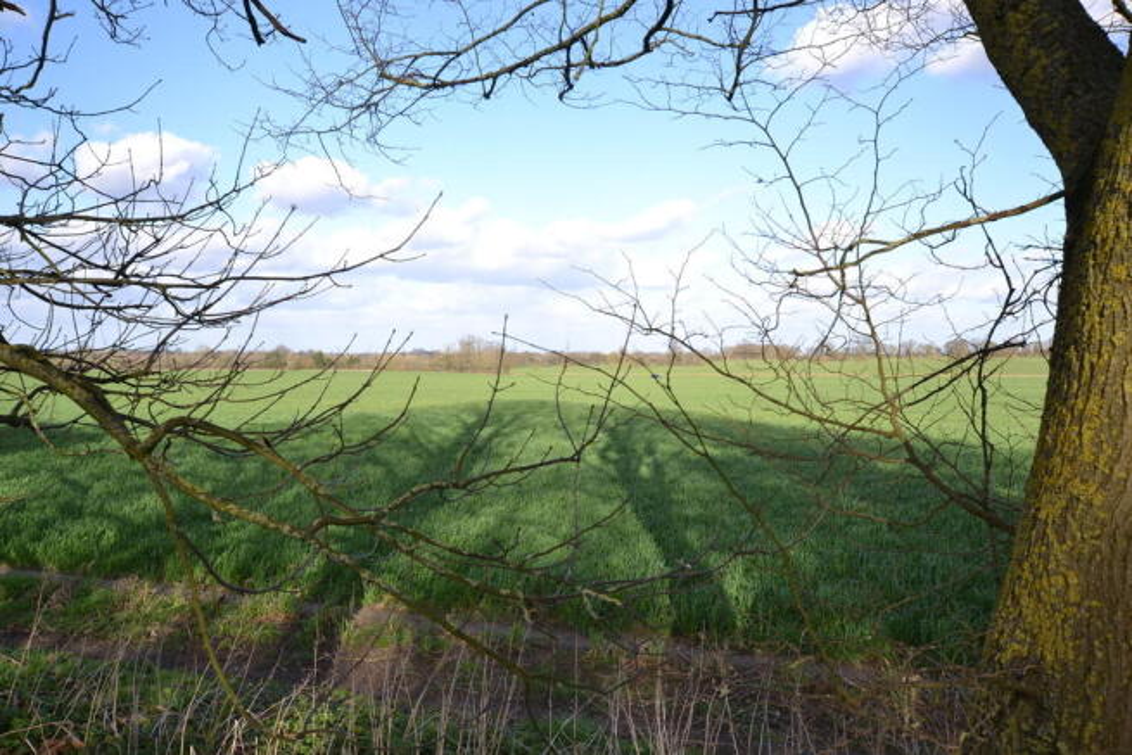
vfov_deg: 43.6
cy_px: 378
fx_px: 943
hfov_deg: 61.9
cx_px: 566
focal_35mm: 30
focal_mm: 20
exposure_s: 1/160
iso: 100
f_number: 6.3
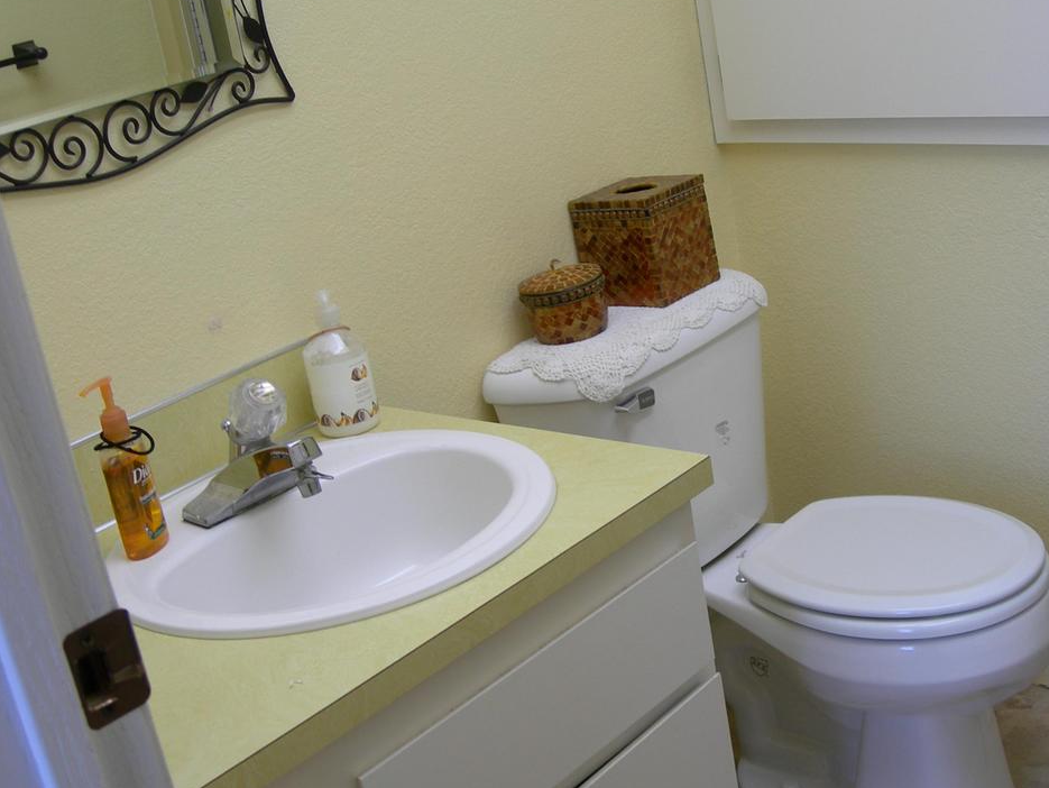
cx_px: 627
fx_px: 1576
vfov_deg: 28.0
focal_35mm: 52
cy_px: 432
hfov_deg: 36.7
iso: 50
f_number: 2.8
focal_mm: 7.8
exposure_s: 1/42.6
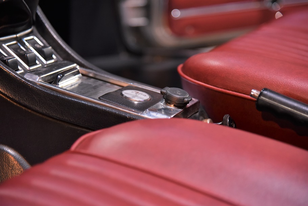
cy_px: 103
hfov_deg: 17.1
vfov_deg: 11.4
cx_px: 154
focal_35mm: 120
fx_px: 1027
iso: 3200
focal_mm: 120
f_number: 4
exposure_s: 1/60
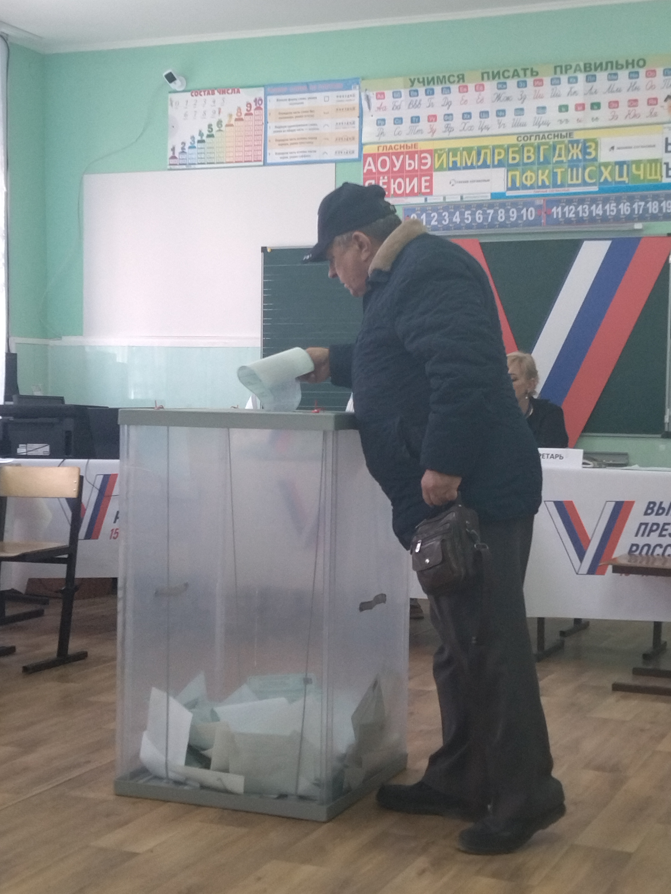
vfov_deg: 59.9
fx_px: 775
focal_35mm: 30
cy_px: 468
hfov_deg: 46.8
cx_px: 339
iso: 188
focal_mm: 4.74
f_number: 1.79
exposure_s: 1/33
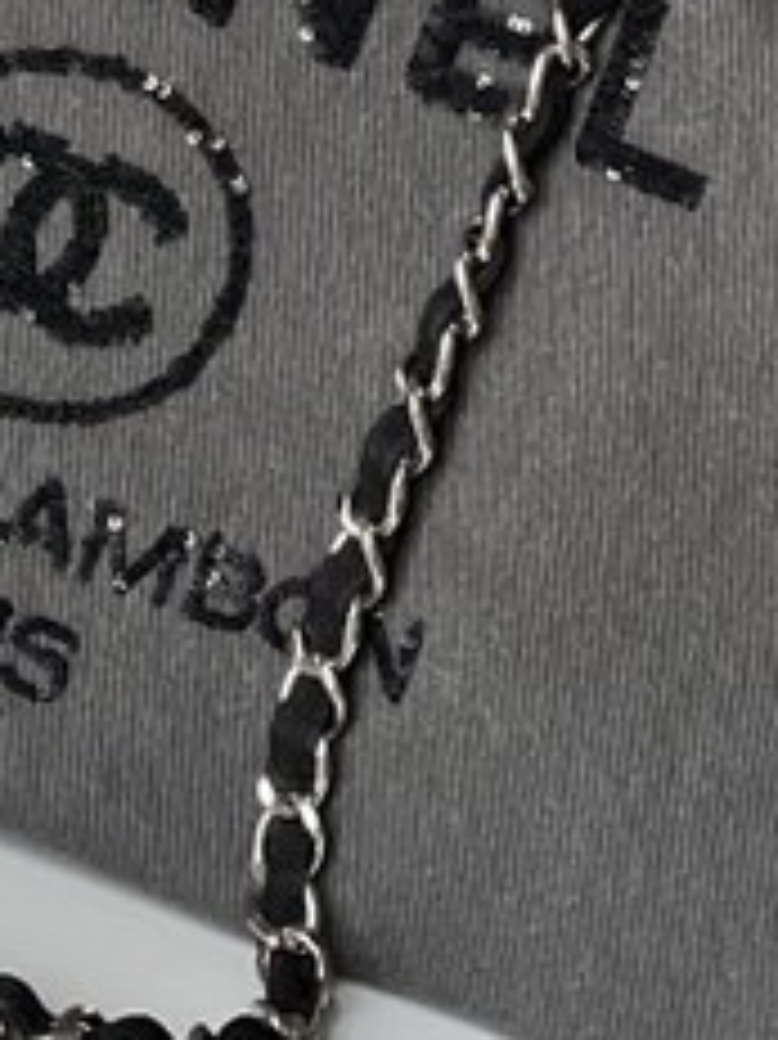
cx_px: 218
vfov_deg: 6.6
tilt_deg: -17.8
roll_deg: -22.1
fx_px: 8998
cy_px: -99
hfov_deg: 4.9
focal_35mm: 300
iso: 200
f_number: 2.8
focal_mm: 9
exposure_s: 1/121
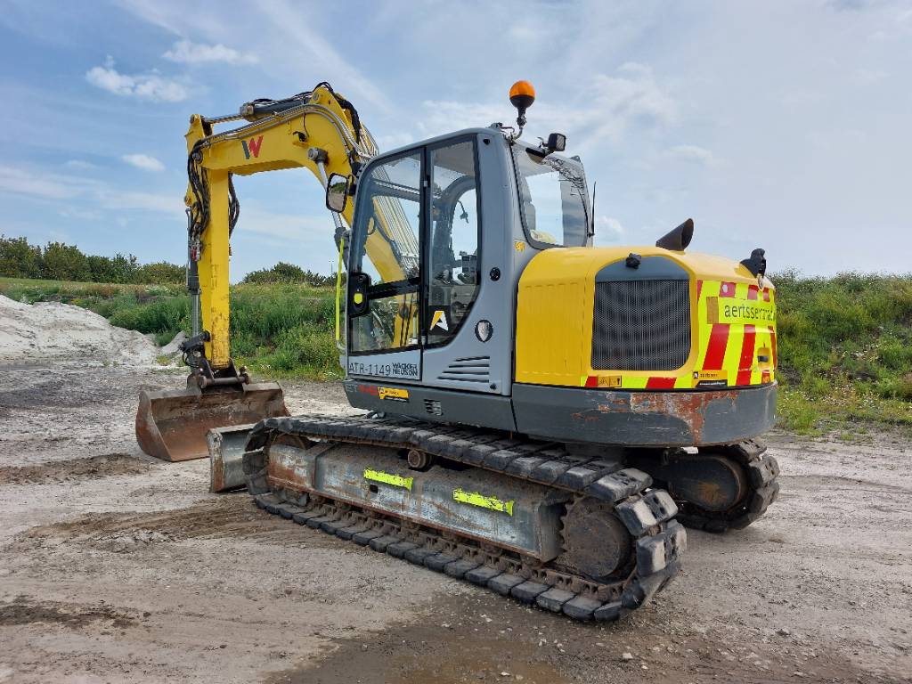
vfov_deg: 54.9
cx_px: 456
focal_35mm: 25
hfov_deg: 69.4
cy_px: 342
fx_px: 659
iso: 25
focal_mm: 5.23
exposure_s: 1/867
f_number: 1.8
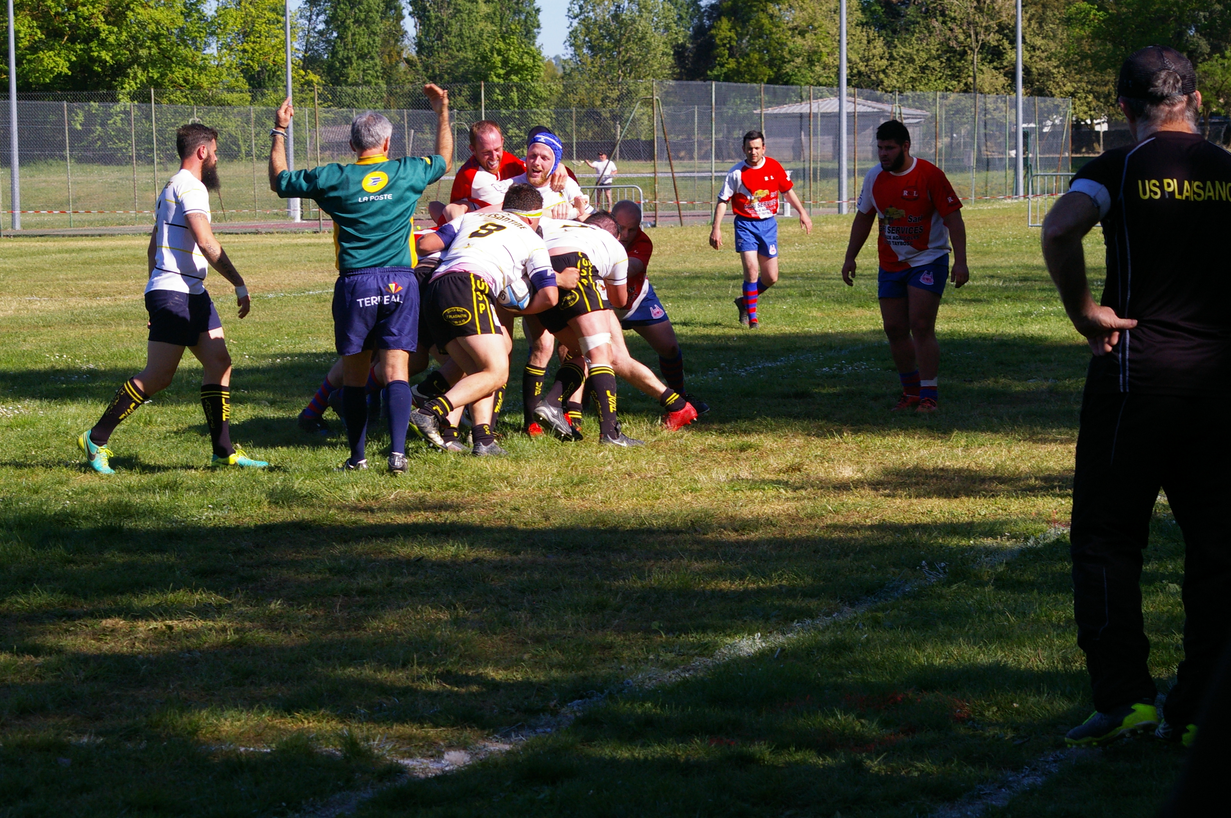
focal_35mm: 128
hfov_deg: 16.1
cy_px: 409
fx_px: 4356
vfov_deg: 10.7
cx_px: 616
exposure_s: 1/500
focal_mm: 85
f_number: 9.5
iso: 400
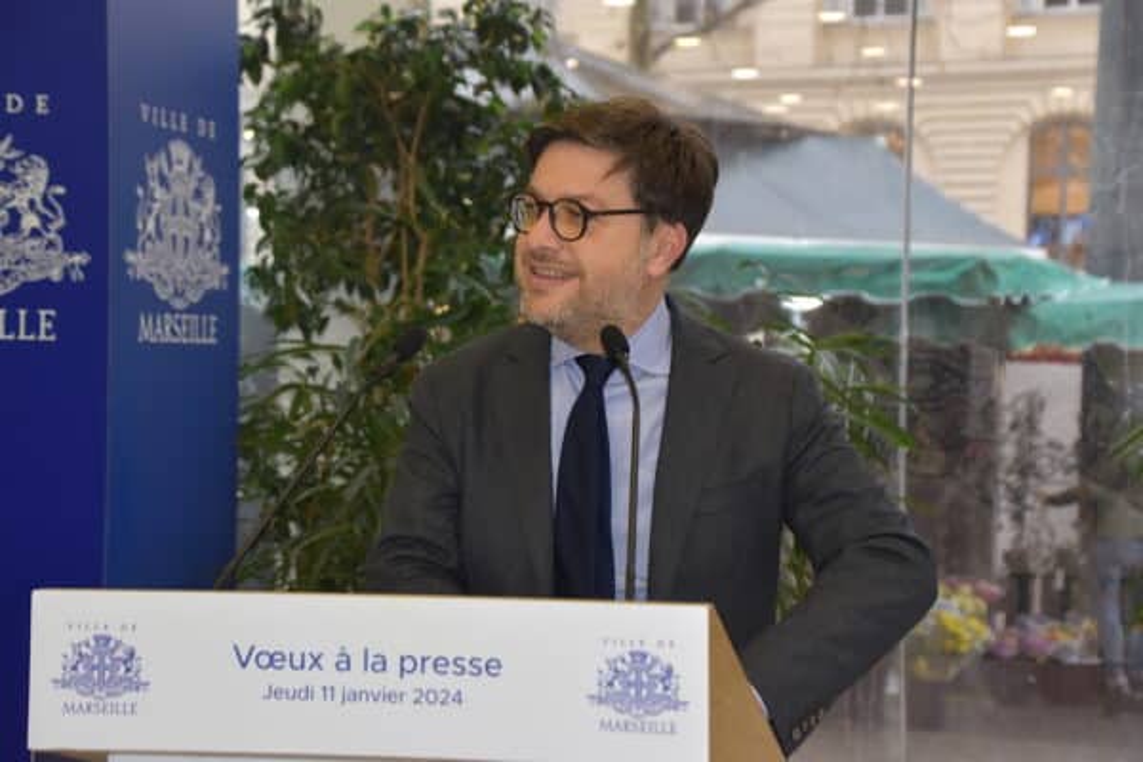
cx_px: 572
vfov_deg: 17.5
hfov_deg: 26.0
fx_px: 2476
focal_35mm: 78
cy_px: 381
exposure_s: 1/125
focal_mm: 52
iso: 800
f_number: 4.8
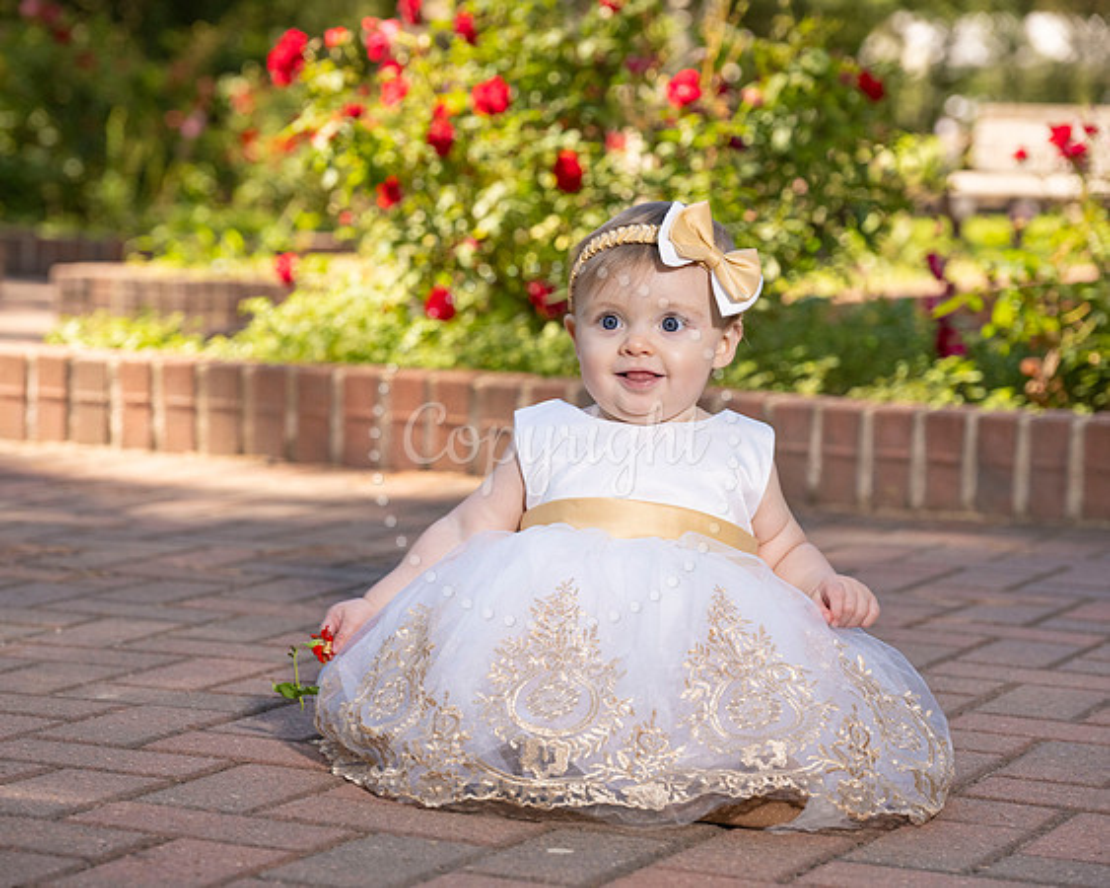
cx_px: 555
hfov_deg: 18.7
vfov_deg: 15.0
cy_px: 444
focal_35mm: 102
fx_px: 3366
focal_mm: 91
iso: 500
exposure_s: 1/200
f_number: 5
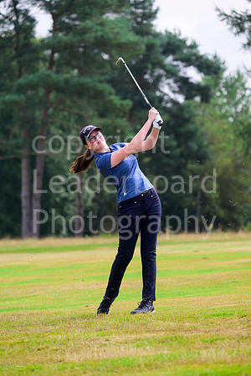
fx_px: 2039
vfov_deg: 10.5
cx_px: 126
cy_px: 188
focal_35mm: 195
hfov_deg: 7.0
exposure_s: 1/2500
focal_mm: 195
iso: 1000
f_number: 5.6
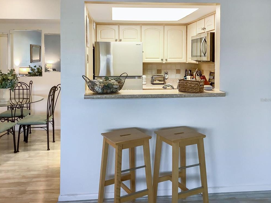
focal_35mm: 32
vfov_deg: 44.2
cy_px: 100
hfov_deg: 56.8
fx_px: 251
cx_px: 137
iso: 125
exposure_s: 1/60
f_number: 2.4
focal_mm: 3.3
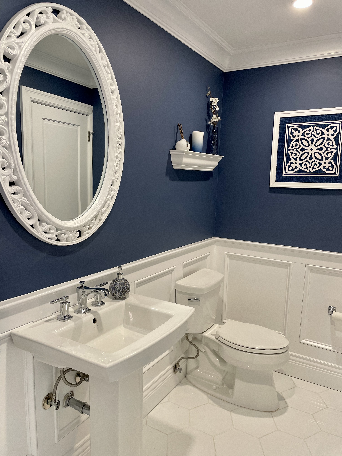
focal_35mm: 26
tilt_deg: -8.0
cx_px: 171
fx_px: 343
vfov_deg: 67.3
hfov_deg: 53.1
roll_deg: -2.0
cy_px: 228
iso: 100
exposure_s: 1/60
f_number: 1.6
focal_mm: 4.2
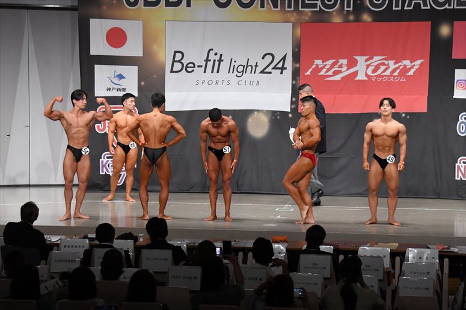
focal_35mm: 93
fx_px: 1203
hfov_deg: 21.9
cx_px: 233
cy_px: 155
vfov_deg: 14.7
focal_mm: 62
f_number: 5.6
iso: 6400
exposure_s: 1/400
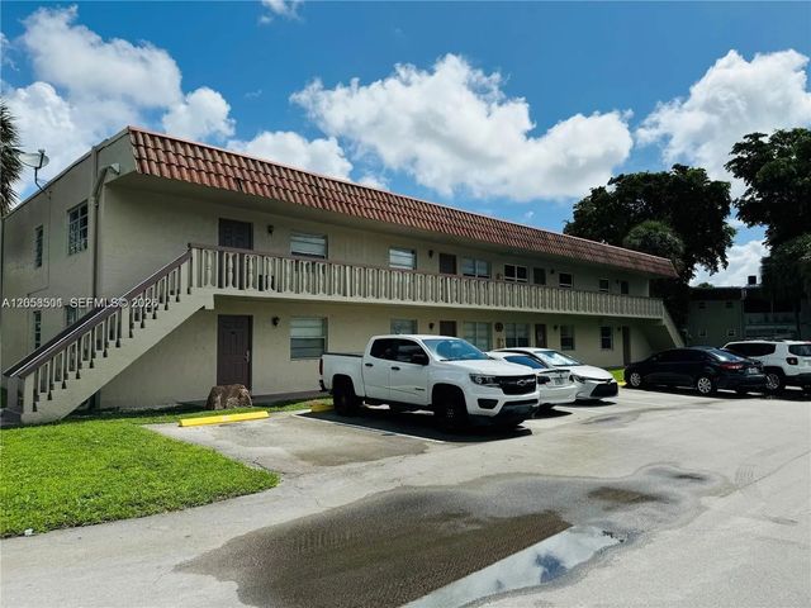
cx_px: 406
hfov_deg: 71.6
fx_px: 562
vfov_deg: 56.8
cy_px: 304
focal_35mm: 24
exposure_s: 1/7937
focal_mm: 6.76
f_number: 1.78
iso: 80
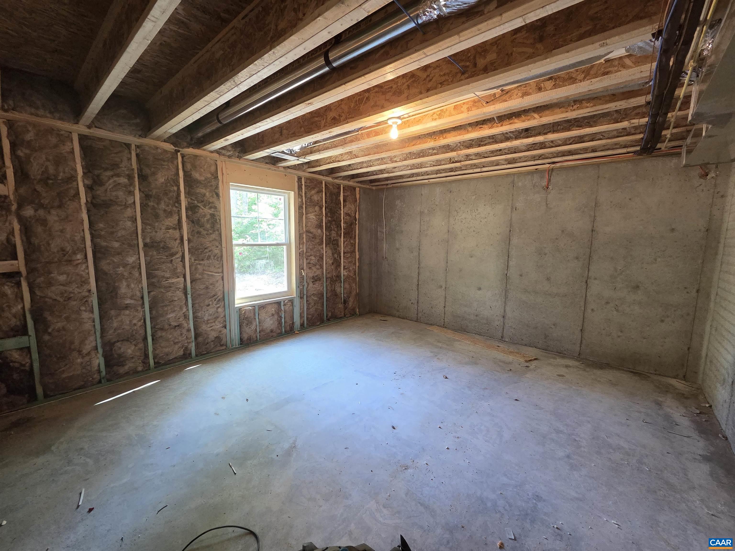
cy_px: 276
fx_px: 276
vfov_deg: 89.9
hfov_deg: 106.2
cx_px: 368
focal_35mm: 13
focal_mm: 2.2
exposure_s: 1/60
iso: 400
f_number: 2.2
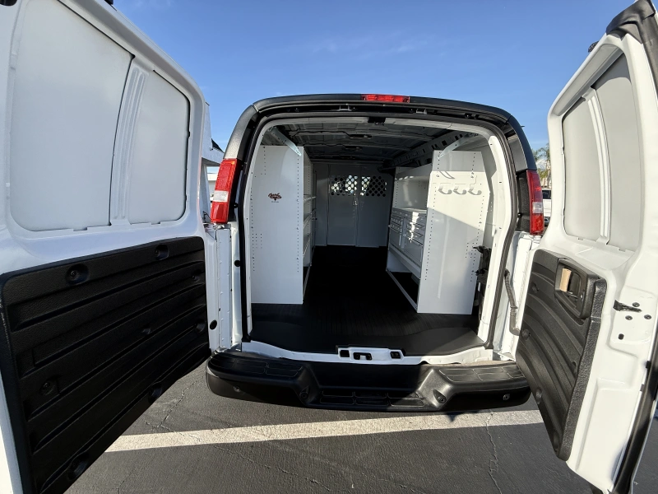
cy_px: 247
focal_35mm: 14
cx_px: 329
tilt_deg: -10.2
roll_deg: +0.6
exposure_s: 1/853
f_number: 2.2
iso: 64
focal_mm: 2.22
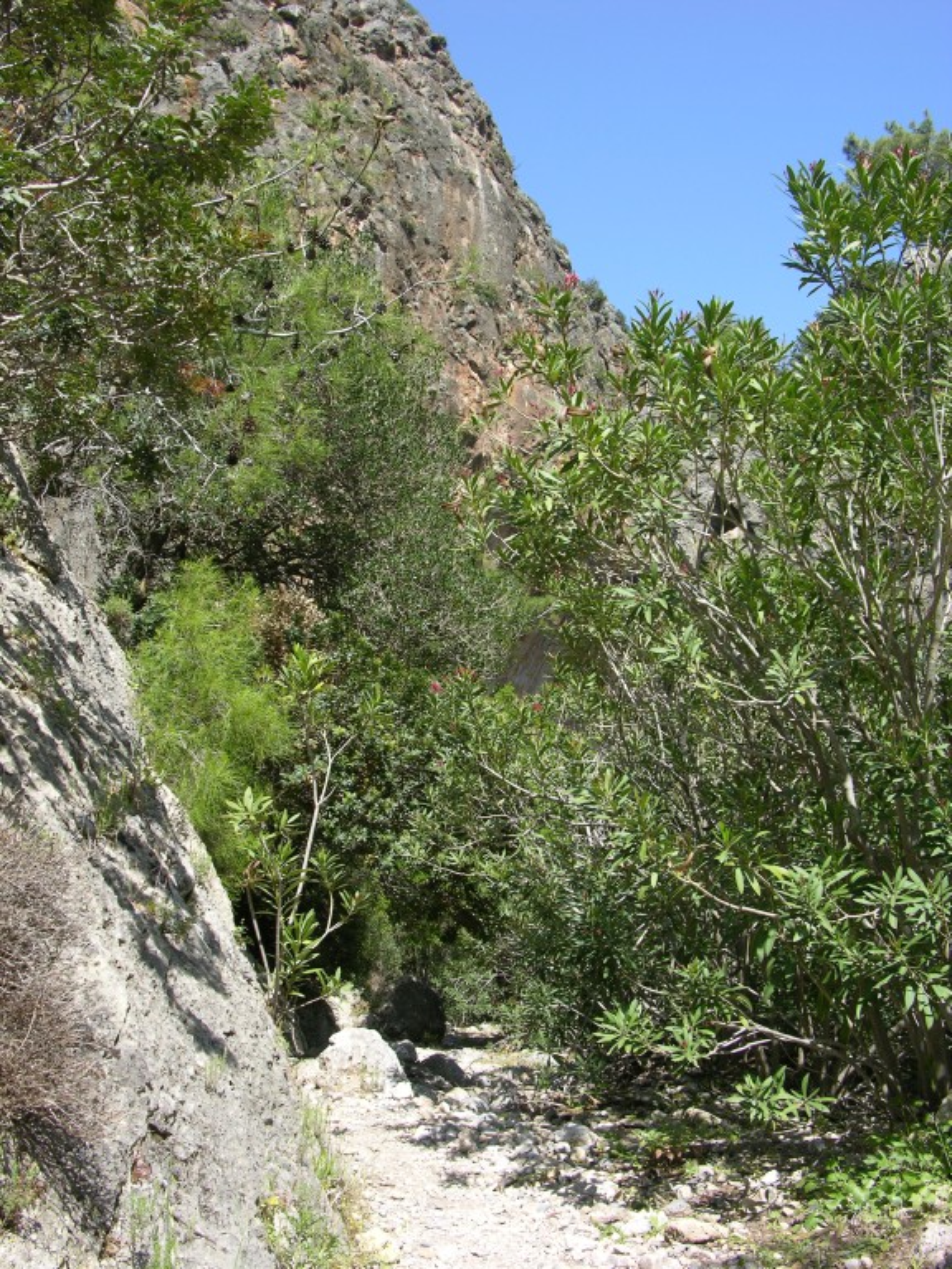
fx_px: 1283
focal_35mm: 35
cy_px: 634
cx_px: 476
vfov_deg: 52.6
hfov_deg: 40.7
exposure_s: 1/160
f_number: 5
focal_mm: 8.9
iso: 50
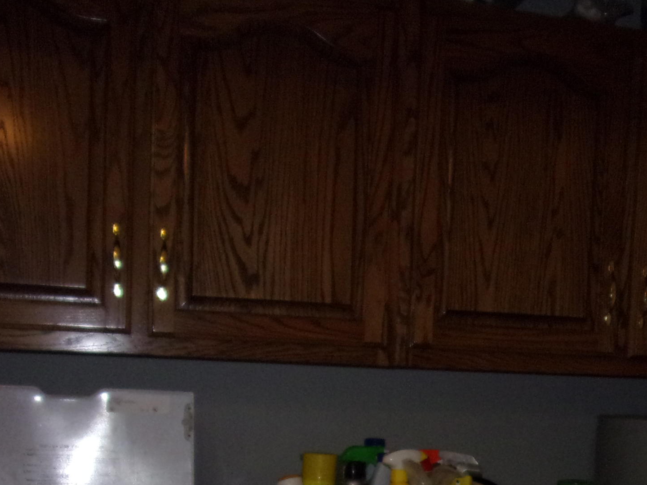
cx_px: 390
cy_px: 479
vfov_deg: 27.5
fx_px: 935
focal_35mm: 50
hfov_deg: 38.0
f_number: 3.3
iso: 200
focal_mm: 4.3
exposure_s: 1/34
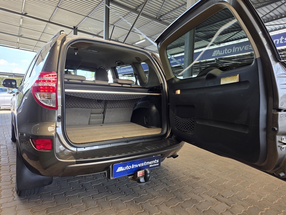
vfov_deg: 58.9
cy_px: 108
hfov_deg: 73.9
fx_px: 190
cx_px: 143
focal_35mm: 23
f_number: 1.7
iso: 80
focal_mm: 6.25
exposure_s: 1/180
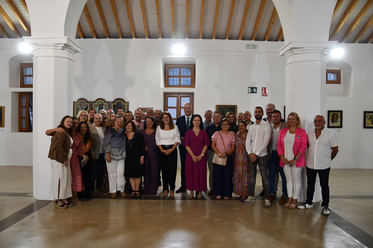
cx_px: 186
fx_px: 280
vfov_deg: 47.9
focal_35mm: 27
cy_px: 124
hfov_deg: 67.4
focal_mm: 18
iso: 900
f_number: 3.5
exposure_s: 1/125
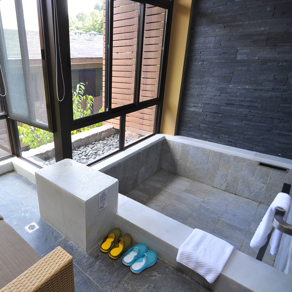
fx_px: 207
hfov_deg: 68.0
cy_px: 150
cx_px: 92
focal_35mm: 22
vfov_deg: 70.5
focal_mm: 11
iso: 400
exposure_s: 1/200
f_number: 2.8
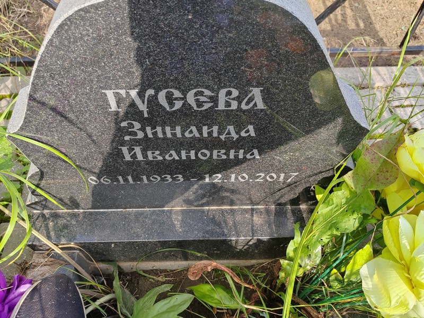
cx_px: 212
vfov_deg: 51.4
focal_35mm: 27
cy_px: 159
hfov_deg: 65.3
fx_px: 331
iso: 100
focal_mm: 5.52
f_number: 1.9
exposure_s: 1/330
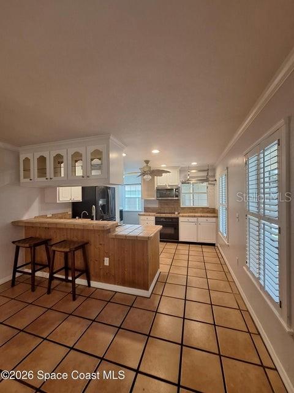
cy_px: 196
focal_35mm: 13
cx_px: 147
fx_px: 147
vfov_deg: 106.2
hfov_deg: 89.9
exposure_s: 1/40
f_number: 2.2
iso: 125
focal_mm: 1.74
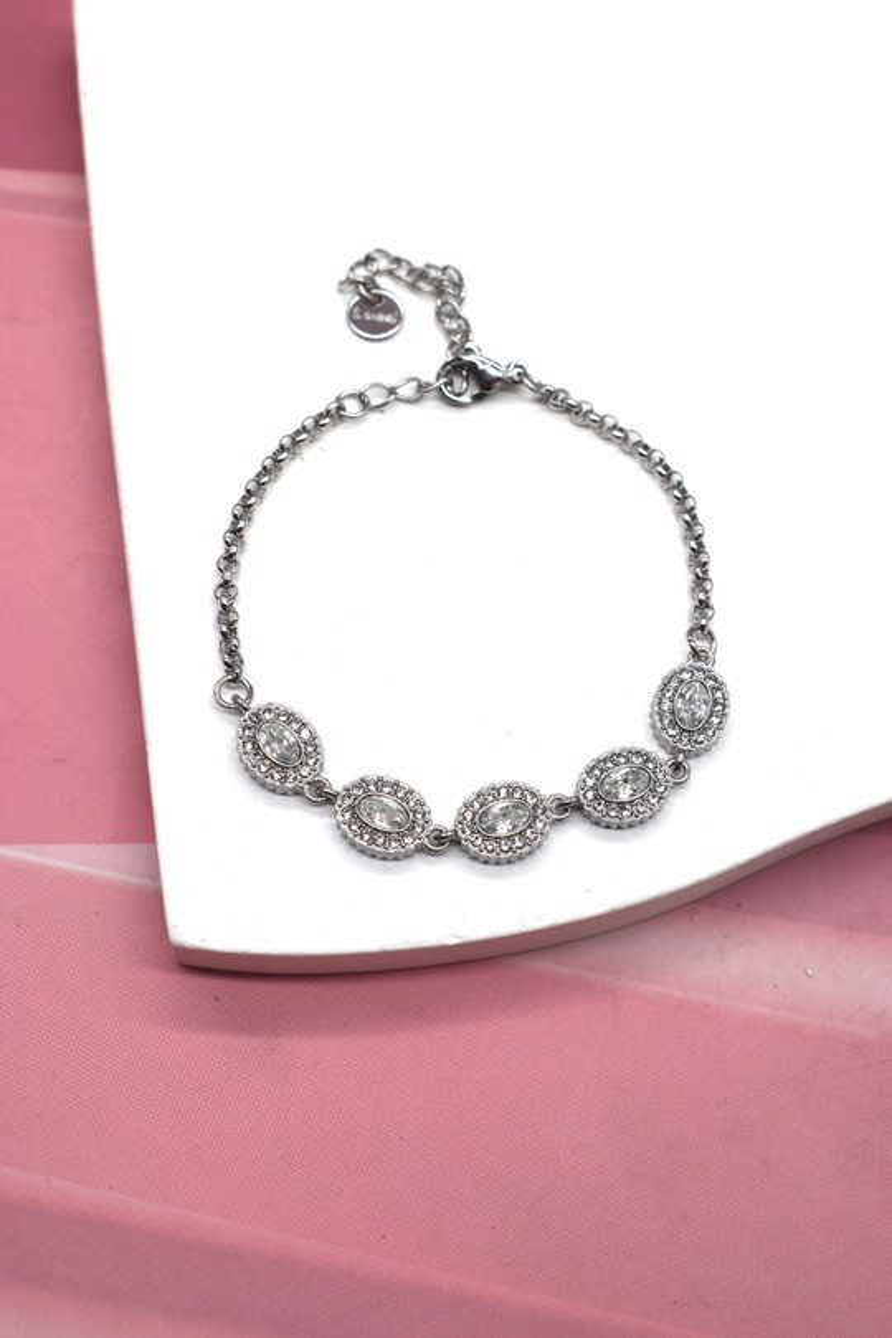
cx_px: 446
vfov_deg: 35.1
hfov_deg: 23.8
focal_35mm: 57
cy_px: 669
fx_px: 2118
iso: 250
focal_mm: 38
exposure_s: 1/250
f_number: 8
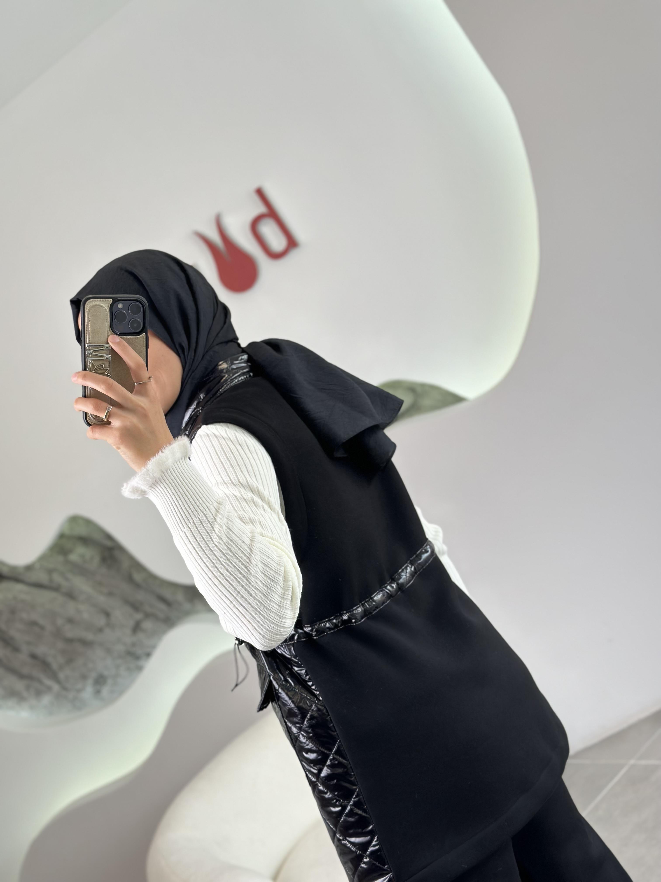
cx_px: 330
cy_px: 441
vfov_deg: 39.7
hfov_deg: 30.3
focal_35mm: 48
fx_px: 1222
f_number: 1.78
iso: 64
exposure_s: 1/121
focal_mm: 6.86
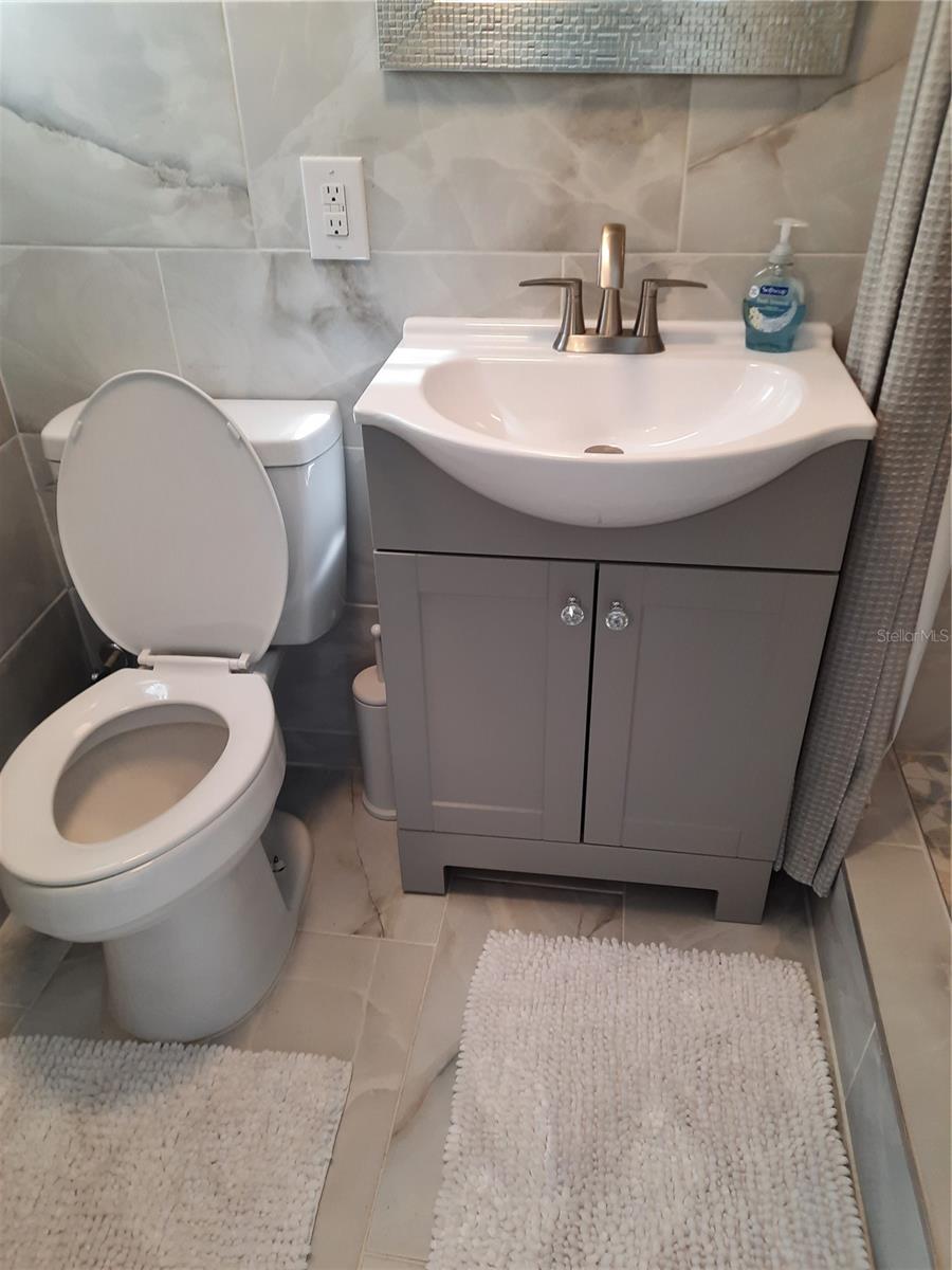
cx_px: 476
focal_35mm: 25
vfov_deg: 69.4
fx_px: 917
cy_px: 635
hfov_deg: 54.9
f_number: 2
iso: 100
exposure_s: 1/60
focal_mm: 4.6
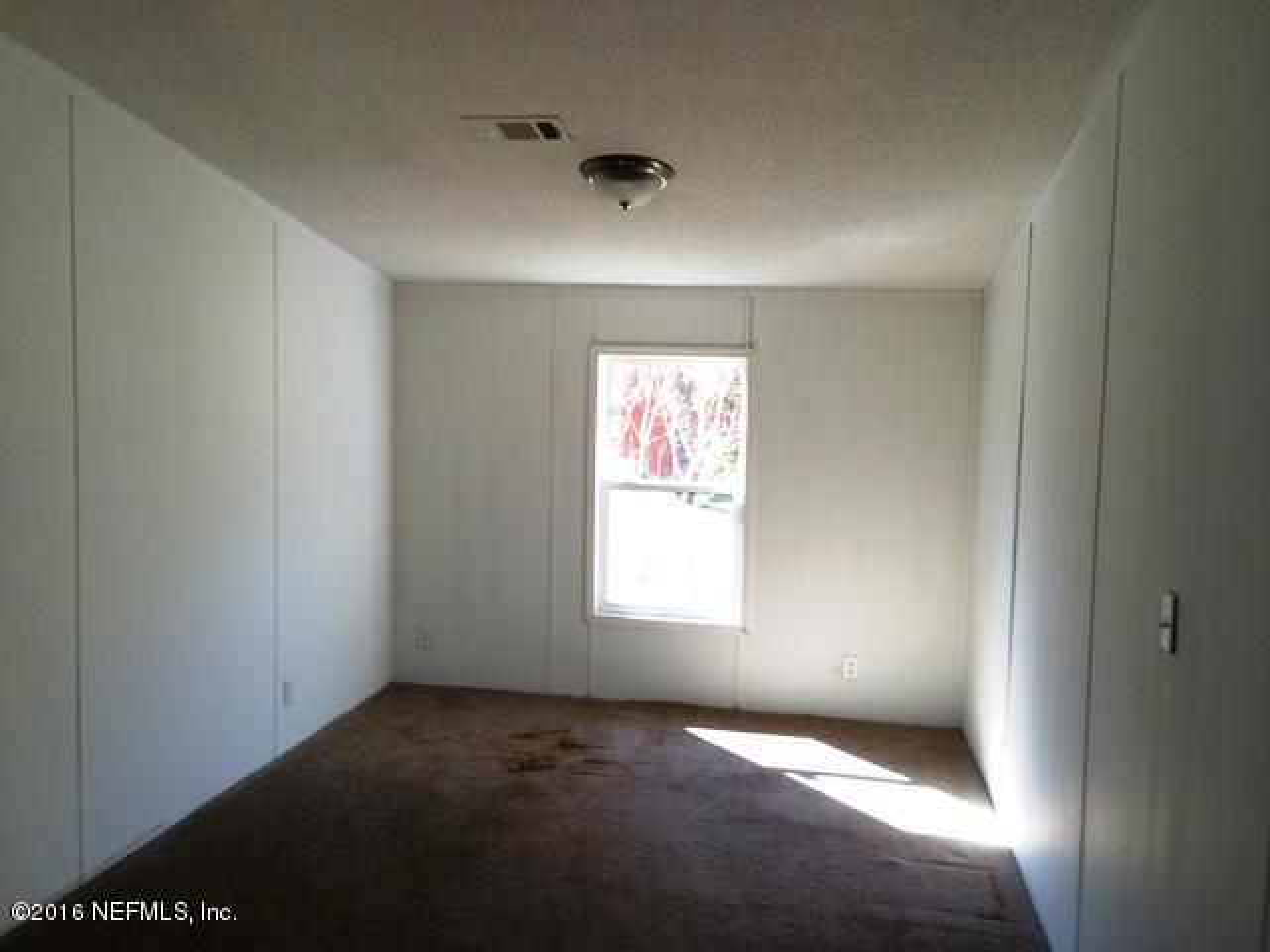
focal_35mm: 29
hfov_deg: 61.7
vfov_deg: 48.2
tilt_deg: -4.9
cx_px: 635
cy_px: 476
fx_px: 1064
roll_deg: -1.4
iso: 40
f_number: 2.2
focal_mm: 4.15
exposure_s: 1/60
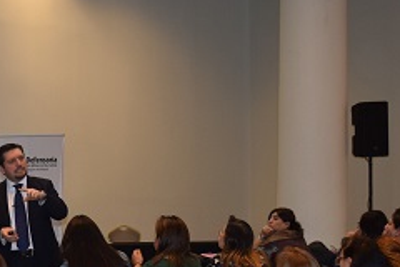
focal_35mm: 90
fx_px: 1000
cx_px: 28
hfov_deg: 22.0
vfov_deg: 15.0
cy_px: 247
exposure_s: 1/60
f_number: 4
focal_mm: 24
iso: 1000
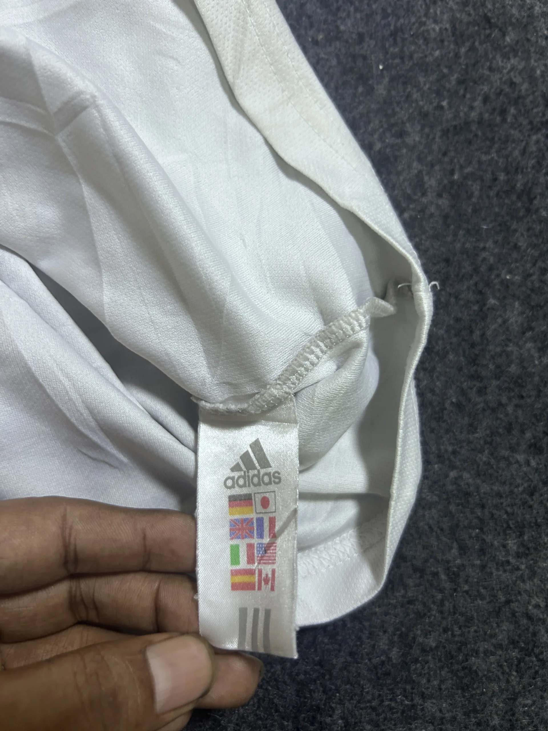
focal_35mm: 26
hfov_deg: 53.1
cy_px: 366
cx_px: 274
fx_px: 549
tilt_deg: -71.5
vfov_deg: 67.3
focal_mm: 5.7
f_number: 1.5
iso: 160
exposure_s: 1/50
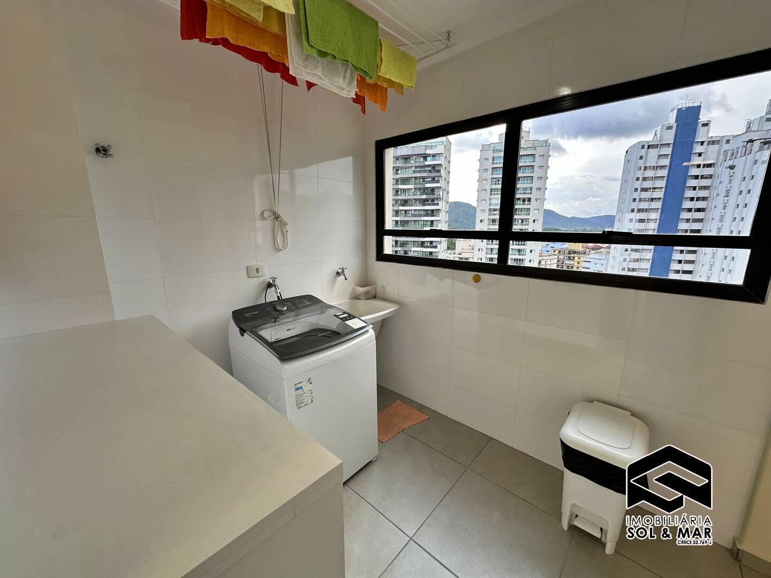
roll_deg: -1.3
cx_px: 386
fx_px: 312
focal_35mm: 14
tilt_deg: -10.7
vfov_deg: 85.7
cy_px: 289
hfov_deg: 102.1
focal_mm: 2.22
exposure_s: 1/120
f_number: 2.2
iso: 64
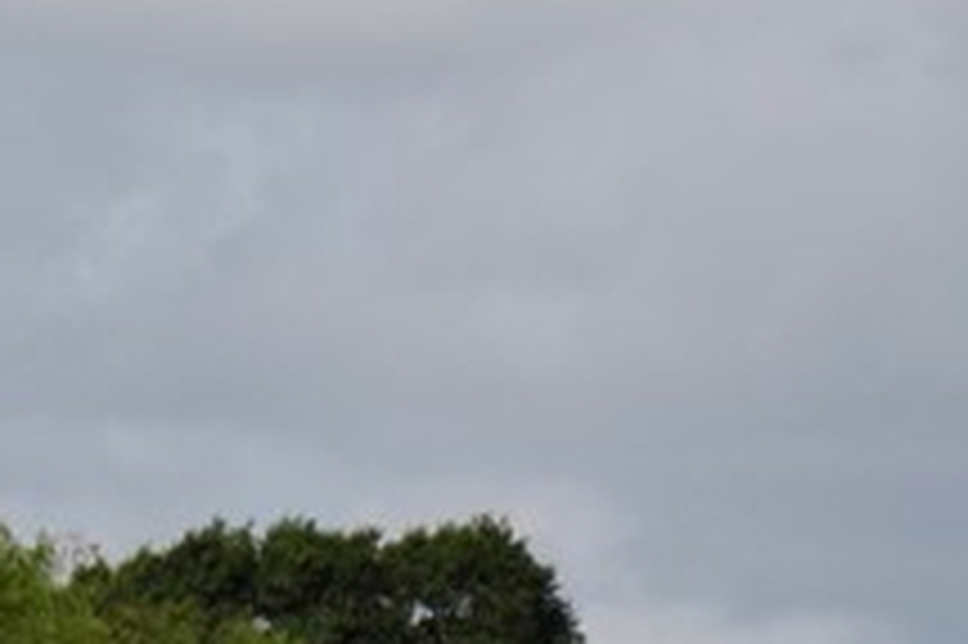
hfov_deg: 3.9
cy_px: 1527
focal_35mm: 530
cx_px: 1760
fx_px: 14240
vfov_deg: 2.6
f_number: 6.3
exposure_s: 1/800
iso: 100
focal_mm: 70
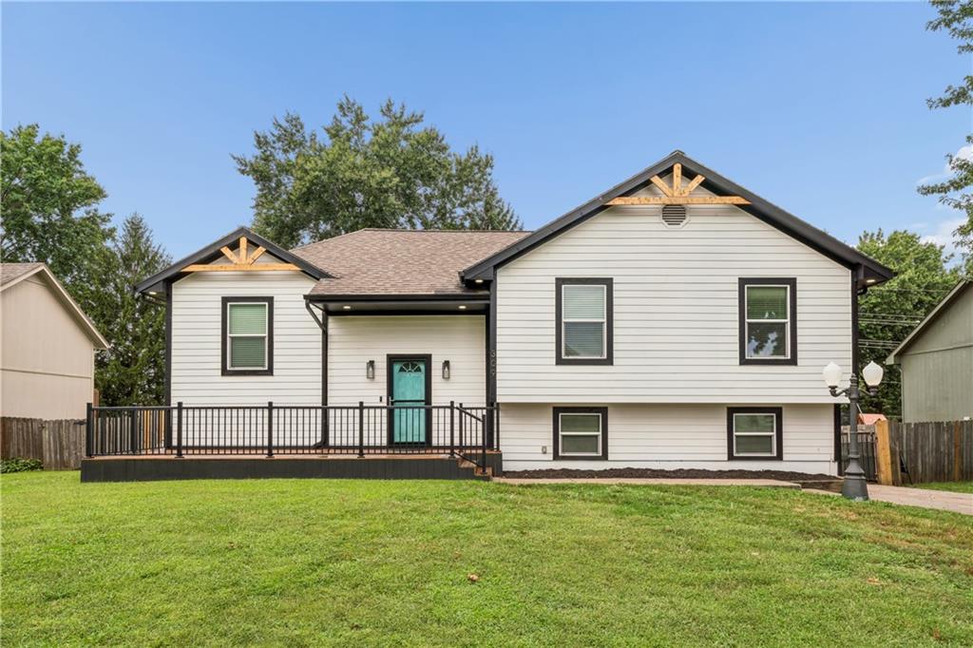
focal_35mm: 21
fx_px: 567
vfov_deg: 59.5
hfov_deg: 81.2
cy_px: 324
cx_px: 486
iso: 100
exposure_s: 1/15
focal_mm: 21
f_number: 22
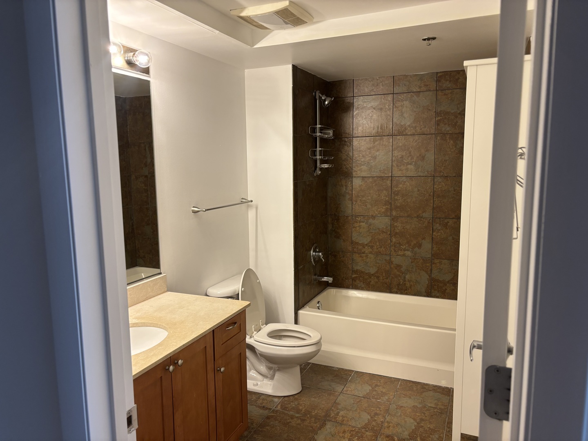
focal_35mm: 26
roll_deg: +0.3
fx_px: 442
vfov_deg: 53.1
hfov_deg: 67.3
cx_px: 294
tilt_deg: -7.5
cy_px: 220
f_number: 1.6
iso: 80
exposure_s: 1/60
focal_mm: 5.96
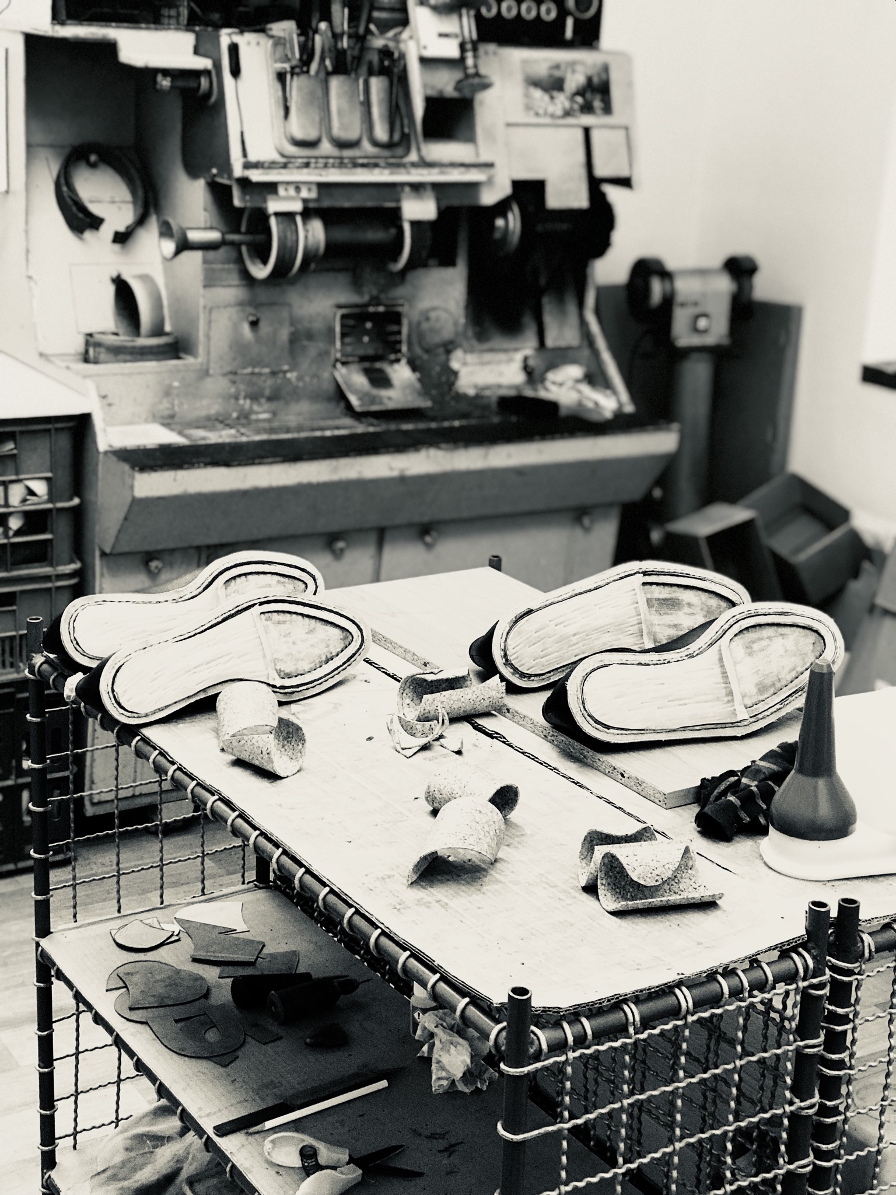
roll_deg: -2.1
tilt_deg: -16.1
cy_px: 598
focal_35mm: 57
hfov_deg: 25.7
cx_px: 448
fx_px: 1967
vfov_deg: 33.8
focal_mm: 6.6
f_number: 2.8
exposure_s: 1/50
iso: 125
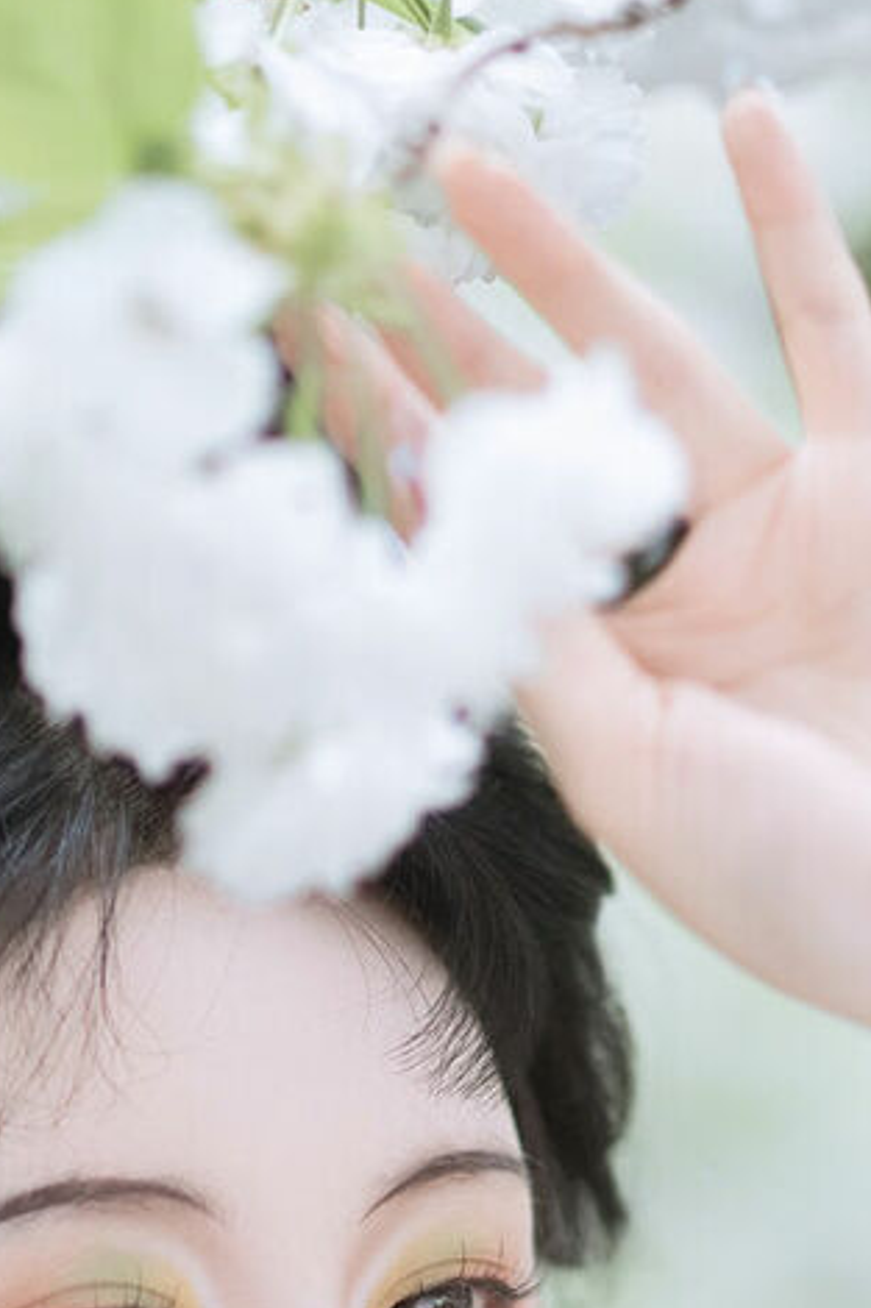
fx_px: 10350
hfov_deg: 4.8
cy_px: 1821
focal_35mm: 285
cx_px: 264
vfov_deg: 7.1
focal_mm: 85
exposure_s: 1/1250
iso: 200
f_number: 1.8
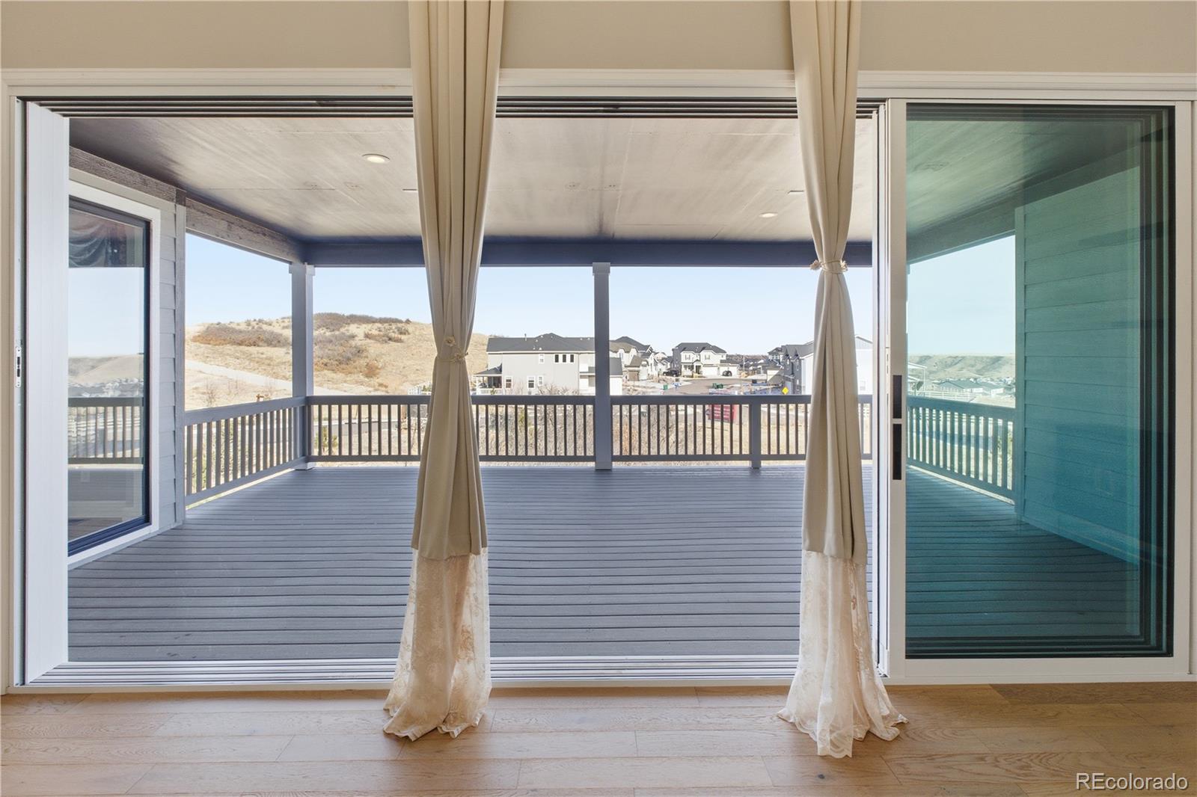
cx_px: 598
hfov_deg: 100.4
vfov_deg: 77.3
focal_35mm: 15
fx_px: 499
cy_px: 398
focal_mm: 10
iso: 500
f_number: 8
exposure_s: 1/1900
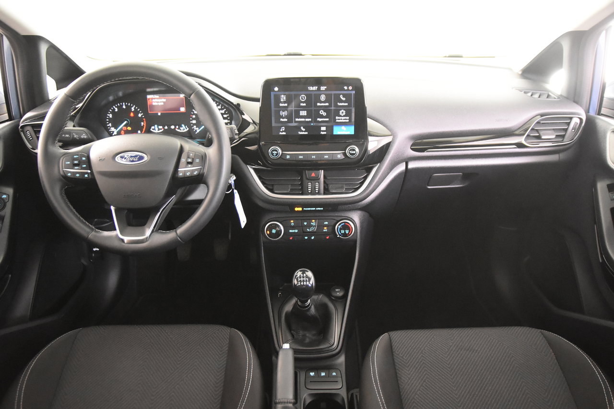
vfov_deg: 43.6
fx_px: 512
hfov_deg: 61.9
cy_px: 204
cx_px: 307
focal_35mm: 30
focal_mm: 20
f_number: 2.8
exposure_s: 1/30
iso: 5600
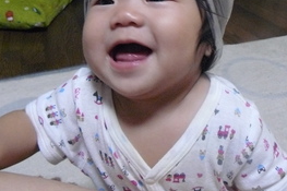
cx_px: 166
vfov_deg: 23.3
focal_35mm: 57
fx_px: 454
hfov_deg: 35.0
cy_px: 29
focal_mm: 6
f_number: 2.8
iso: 400
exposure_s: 1/20
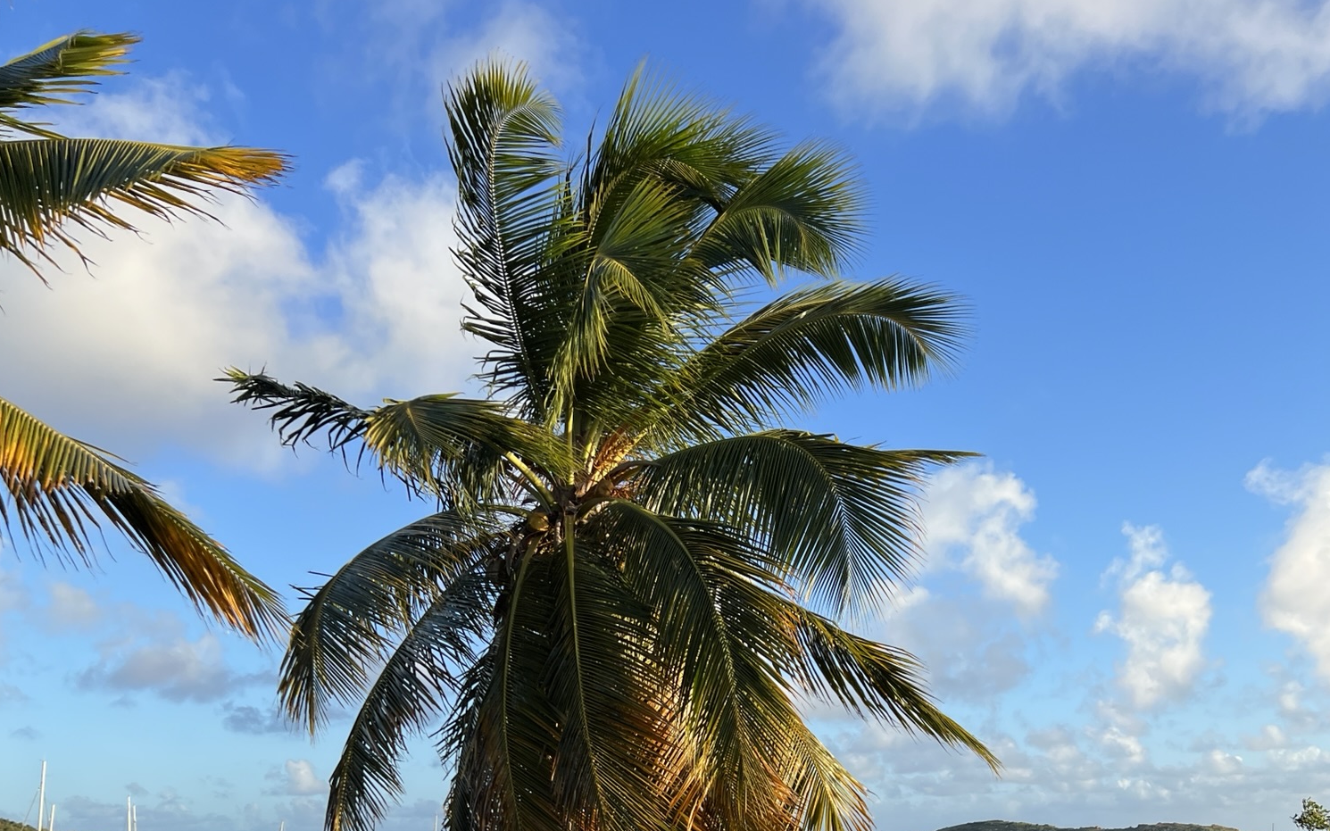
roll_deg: +2.0
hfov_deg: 52.8
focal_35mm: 37
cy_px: 859
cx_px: 665
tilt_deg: +1.5
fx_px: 1341
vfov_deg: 31.5
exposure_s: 1/1751
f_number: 1.5
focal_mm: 5.7
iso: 50
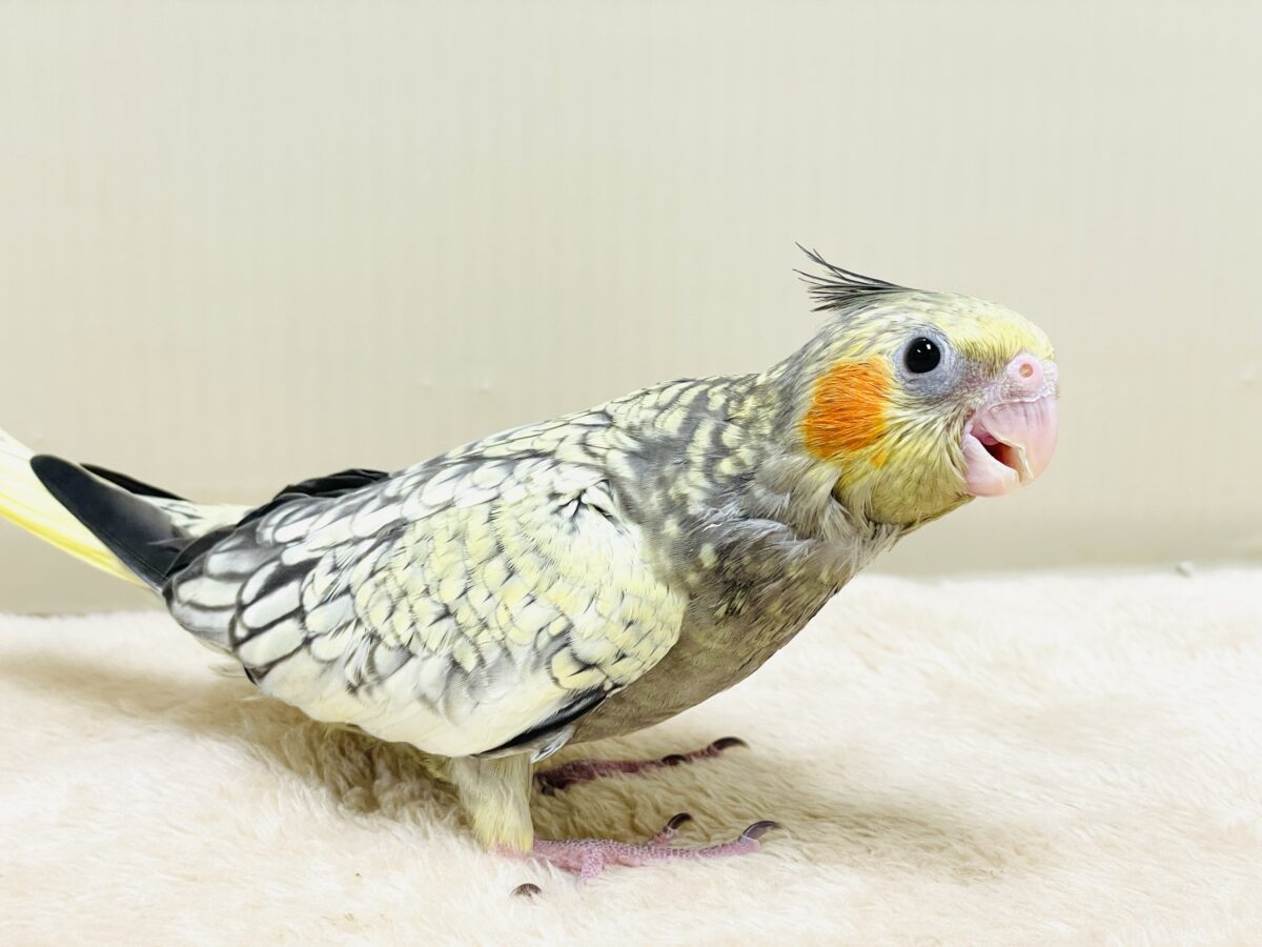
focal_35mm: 52
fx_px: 1896
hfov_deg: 36.8
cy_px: 474
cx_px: 631
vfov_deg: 28.0
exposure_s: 1/99
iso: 100
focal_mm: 6
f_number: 2
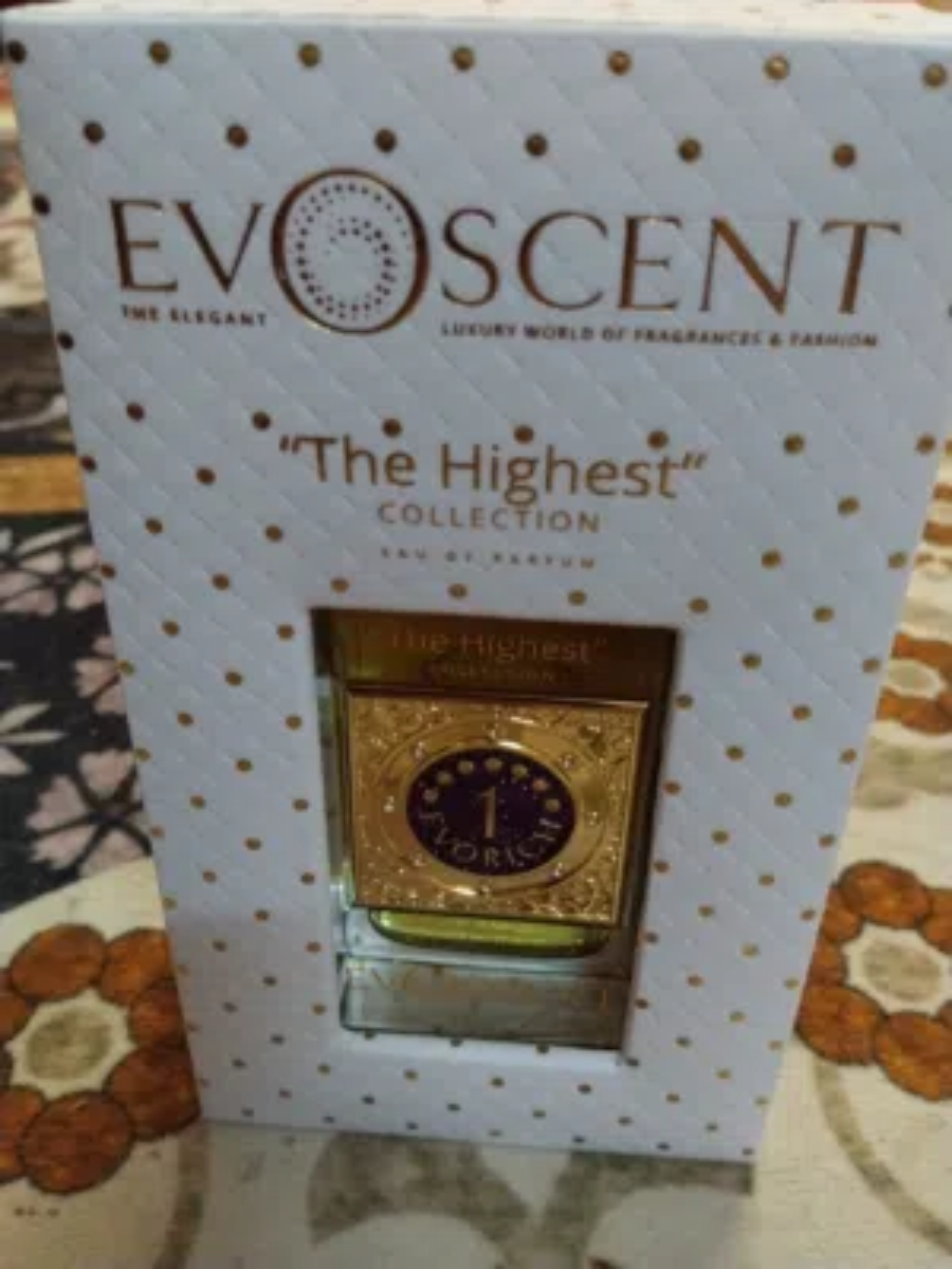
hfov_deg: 48.2
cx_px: 476
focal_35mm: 29
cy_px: 634
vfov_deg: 61.7
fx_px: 1063
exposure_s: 1/25
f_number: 1.8
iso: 640
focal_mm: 4.22
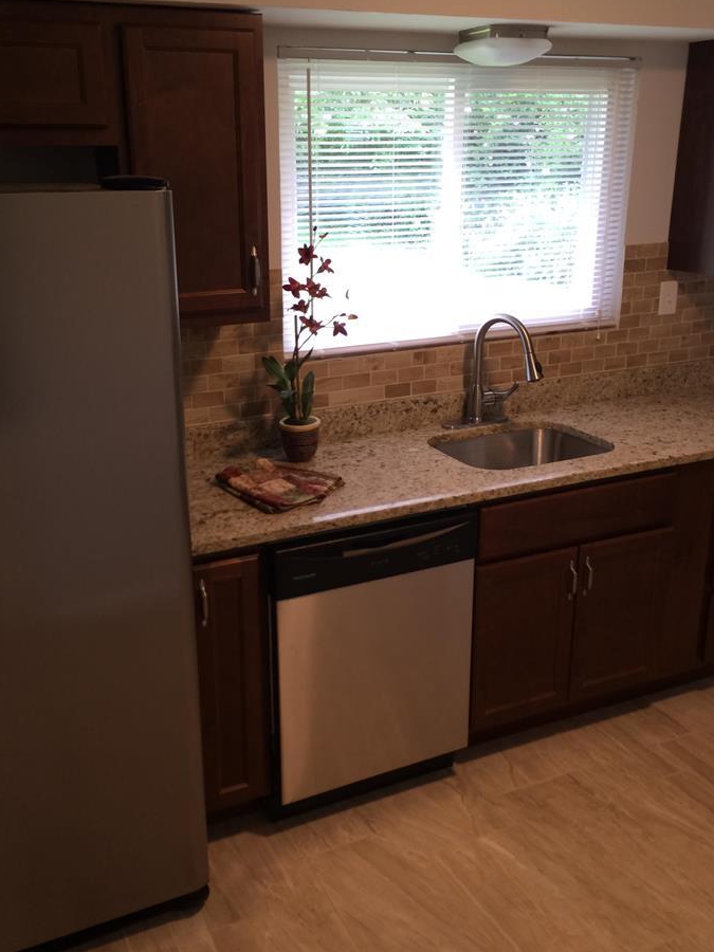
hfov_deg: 42.9
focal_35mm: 33
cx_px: 316
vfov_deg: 55.3
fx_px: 908
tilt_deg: -18.9
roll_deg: -0.1
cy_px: 445
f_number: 2.2
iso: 50
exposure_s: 1/30
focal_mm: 4.15
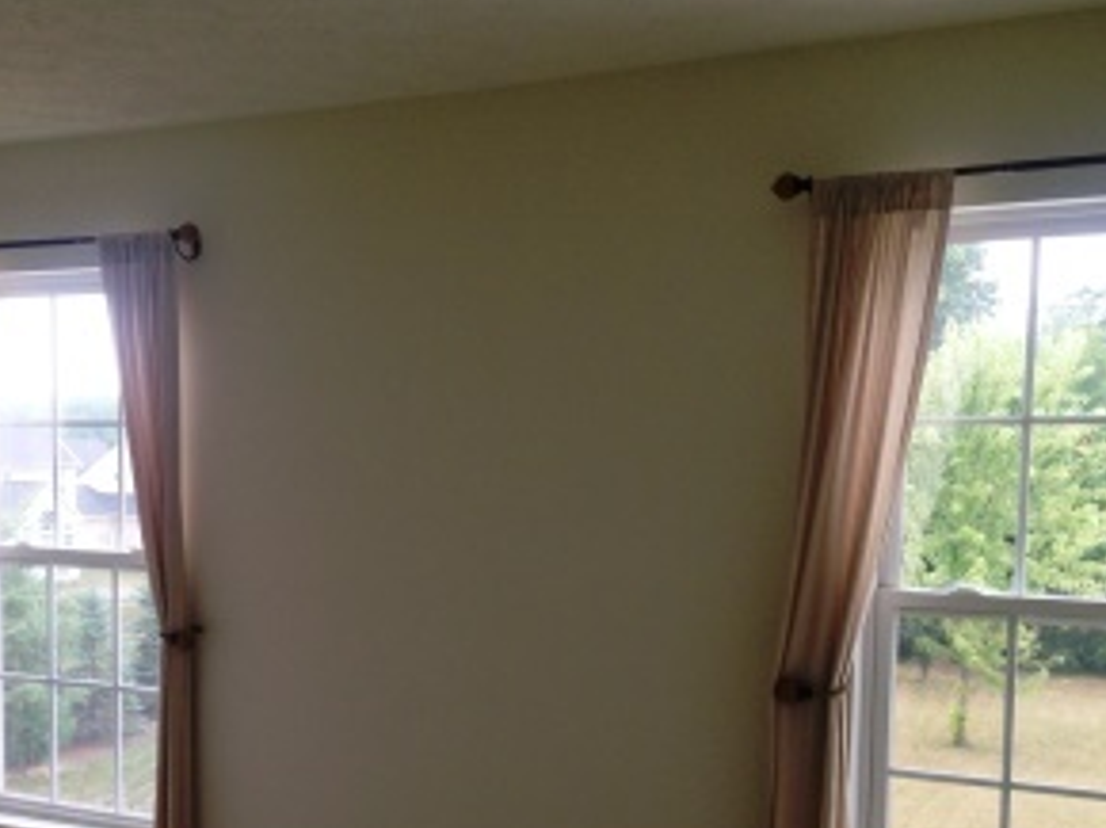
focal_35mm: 51
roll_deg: -0.4
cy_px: 611
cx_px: 385
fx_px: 1628
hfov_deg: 37.2
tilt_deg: -6.0
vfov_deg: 28.2
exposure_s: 1/60
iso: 50
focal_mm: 4.12
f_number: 2.4
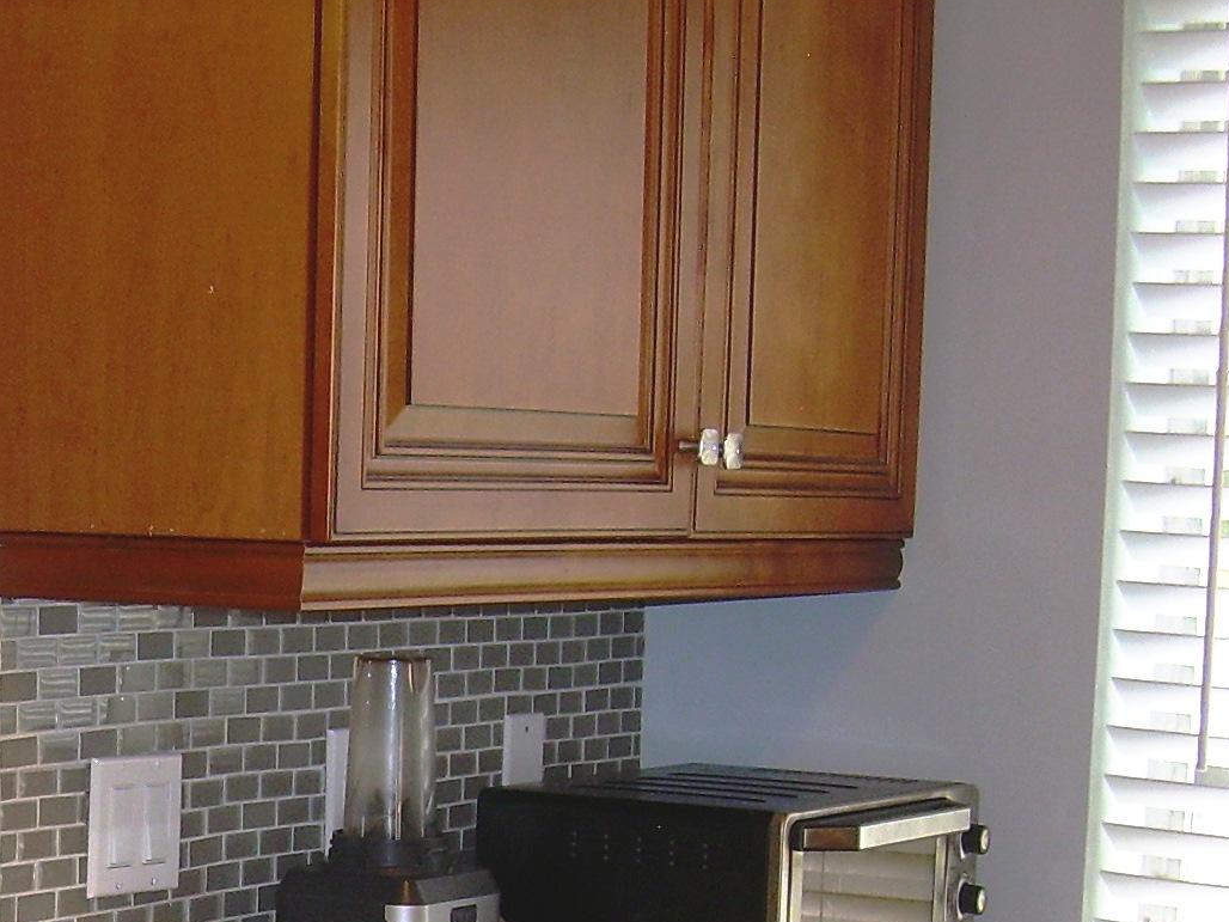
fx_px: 2982
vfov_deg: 17.0
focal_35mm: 84
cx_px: -1
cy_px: 1012
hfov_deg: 22.4
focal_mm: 6.3
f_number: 2.8
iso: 50
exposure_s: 1/60
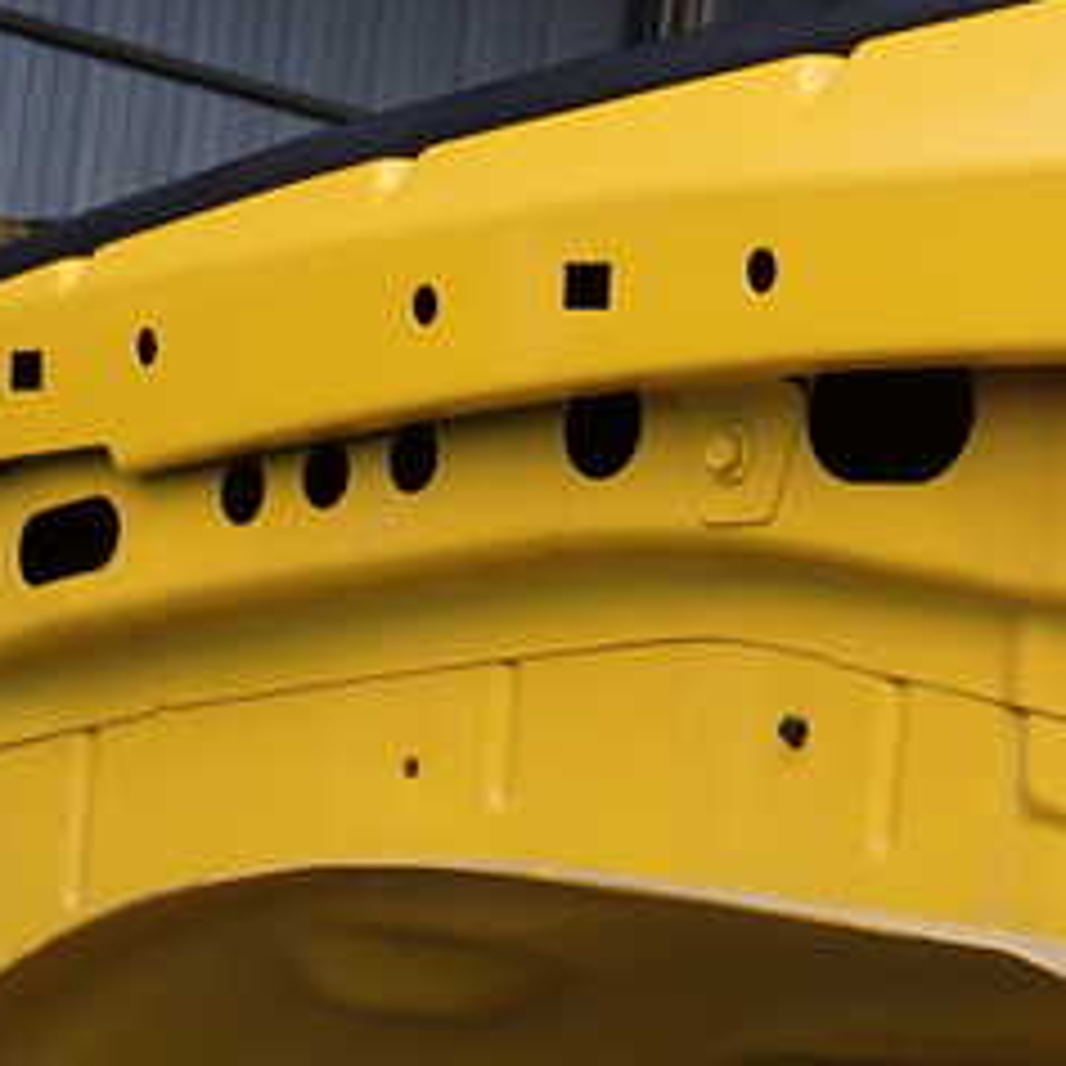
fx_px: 3902
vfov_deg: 15.5
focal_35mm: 112
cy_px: 639
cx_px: 1156
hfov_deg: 15.2
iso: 100
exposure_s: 1/320
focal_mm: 9.01
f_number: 4.5
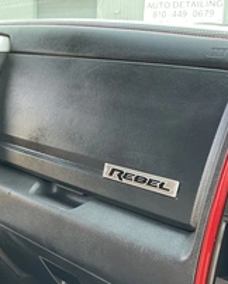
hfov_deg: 27.1
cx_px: 97
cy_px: 205
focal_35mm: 56
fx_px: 472
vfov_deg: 33.0
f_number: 1.8
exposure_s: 1/105
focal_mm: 3
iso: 64
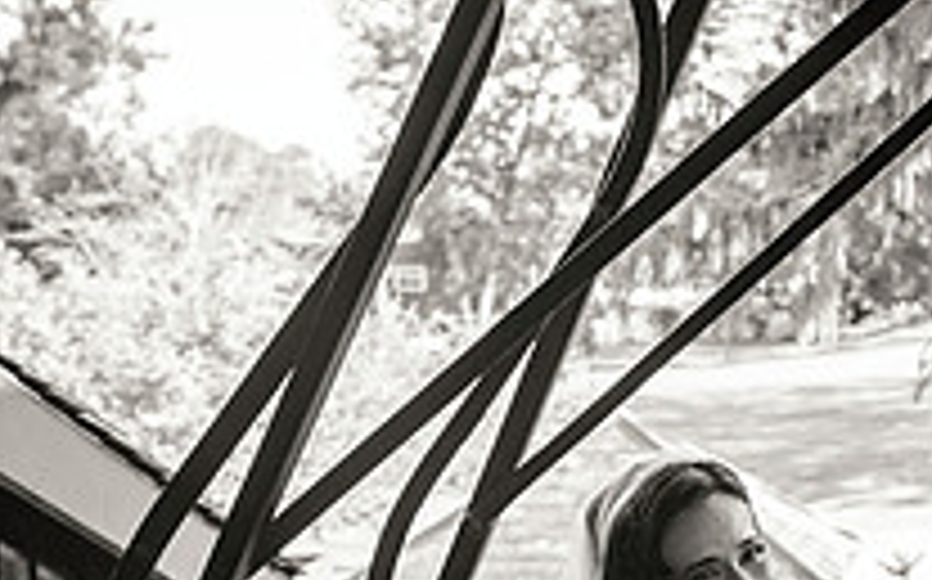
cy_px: 780
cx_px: 779
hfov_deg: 20.5
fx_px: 2538
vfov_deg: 12.6
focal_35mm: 100
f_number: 4
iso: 400
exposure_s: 1/400
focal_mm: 35
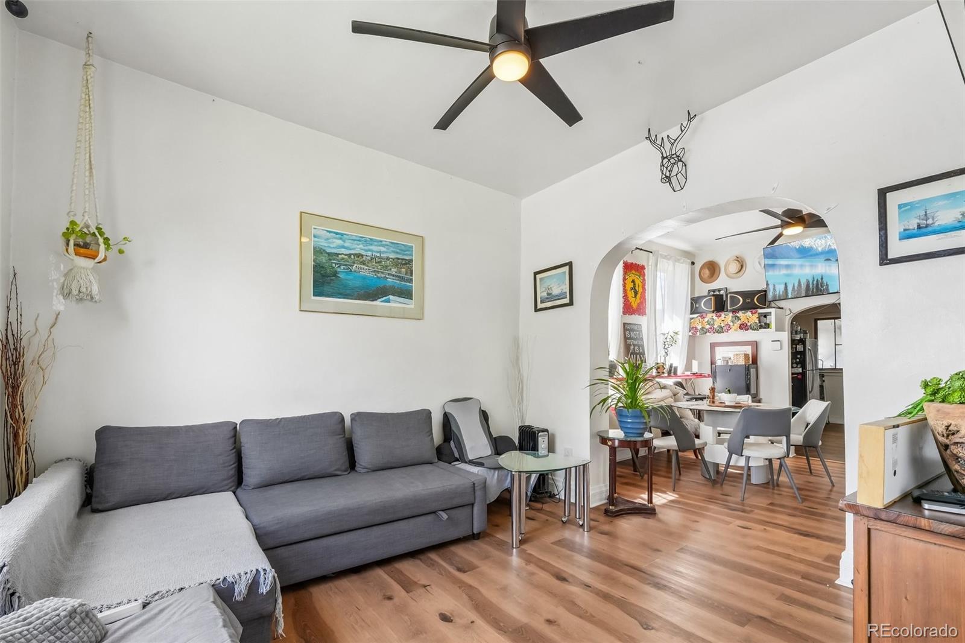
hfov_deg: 100.4
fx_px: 402
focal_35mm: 15
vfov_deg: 77.3
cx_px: 482
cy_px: 322
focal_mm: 10
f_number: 8
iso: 800
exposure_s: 1/40
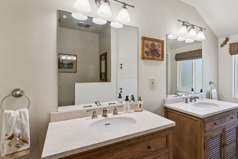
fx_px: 134
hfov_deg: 81.8
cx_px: 148
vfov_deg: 61.3
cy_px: 75
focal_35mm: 20
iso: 100
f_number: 13
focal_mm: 16.2
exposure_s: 1/2
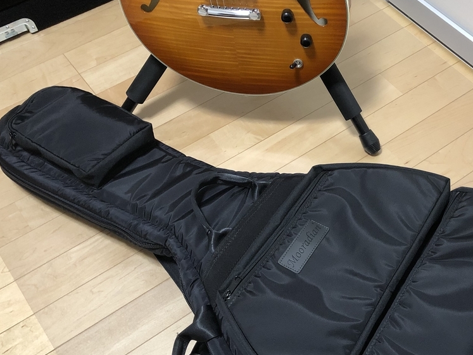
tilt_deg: -57.2
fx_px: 615
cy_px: 229
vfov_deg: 32.0
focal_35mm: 45
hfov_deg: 40.9
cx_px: 352
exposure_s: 1/15
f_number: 1.8
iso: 80
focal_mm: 4
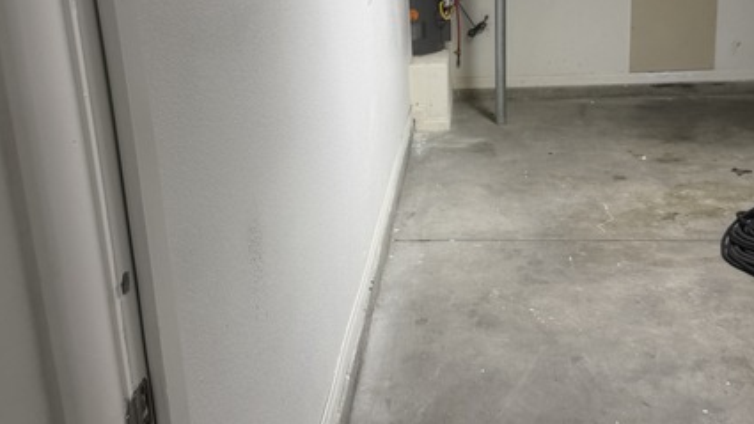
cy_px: 136
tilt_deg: -16.4
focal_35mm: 41
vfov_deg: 28.8
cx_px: 380
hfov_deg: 49.4
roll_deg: +3.7
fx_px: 820
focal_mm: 6.76
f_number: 1.78
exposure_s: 1/60
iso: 200
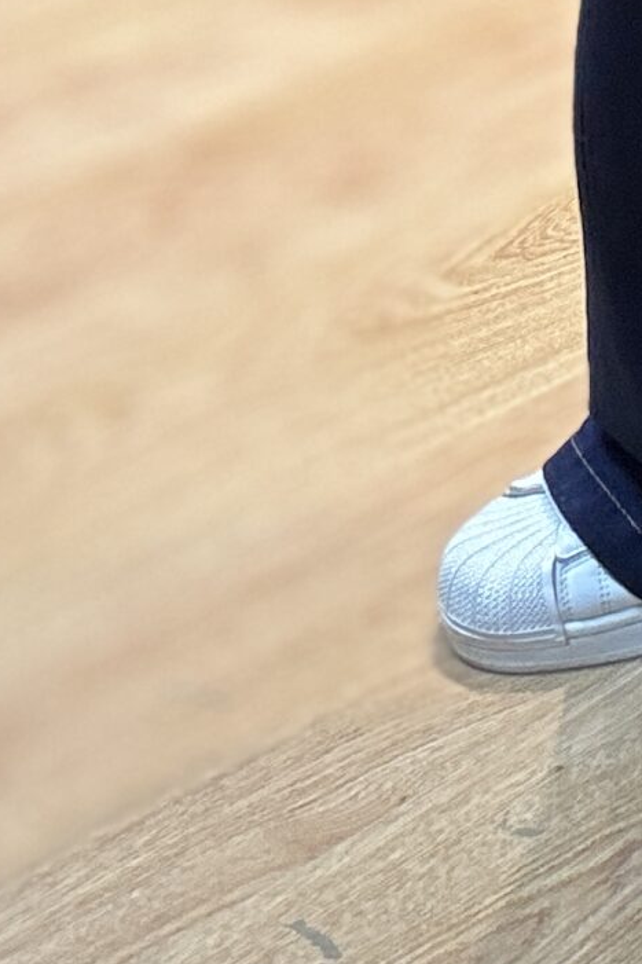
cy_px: -520
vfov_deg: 16.3
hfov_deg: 11.2
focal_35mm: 114
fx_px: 3051
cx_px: 1151
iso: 100
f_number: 1.9
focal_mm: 2.69
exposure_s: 1/50
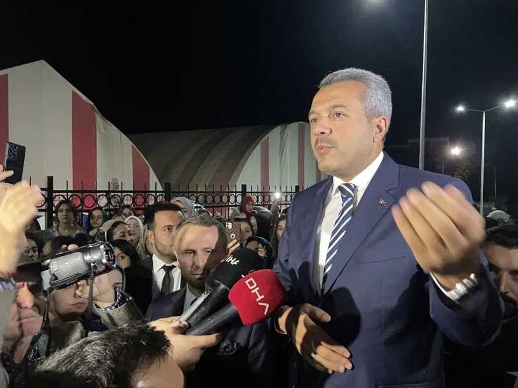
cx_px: 245
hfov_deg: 63.4
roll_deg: -0.5
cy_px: 196
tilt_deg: -2.8
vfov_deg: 49.8
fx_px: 419
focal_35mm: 28
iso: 500
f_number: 1.6
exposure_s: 1/33
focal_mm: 4.2
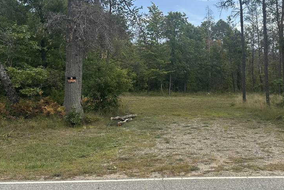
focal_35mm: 44
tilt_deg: +2.4
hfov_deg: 43.4
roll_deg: +0.2
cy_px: 90
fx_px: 347
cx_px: 204
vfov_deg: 30.5
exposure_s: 1/2732
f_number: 1.78
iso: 80
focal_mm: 6.86
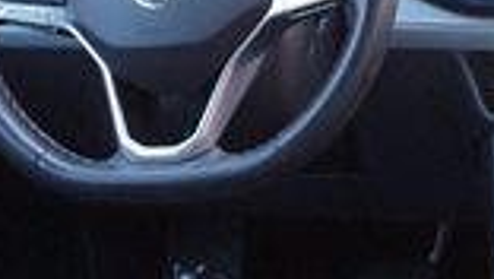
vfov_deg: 11.5
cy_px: -57
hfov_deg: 19.9
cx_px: 535
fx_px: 1350
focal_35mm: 103
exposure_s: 1/160
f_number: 4
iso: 1250
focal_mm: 16
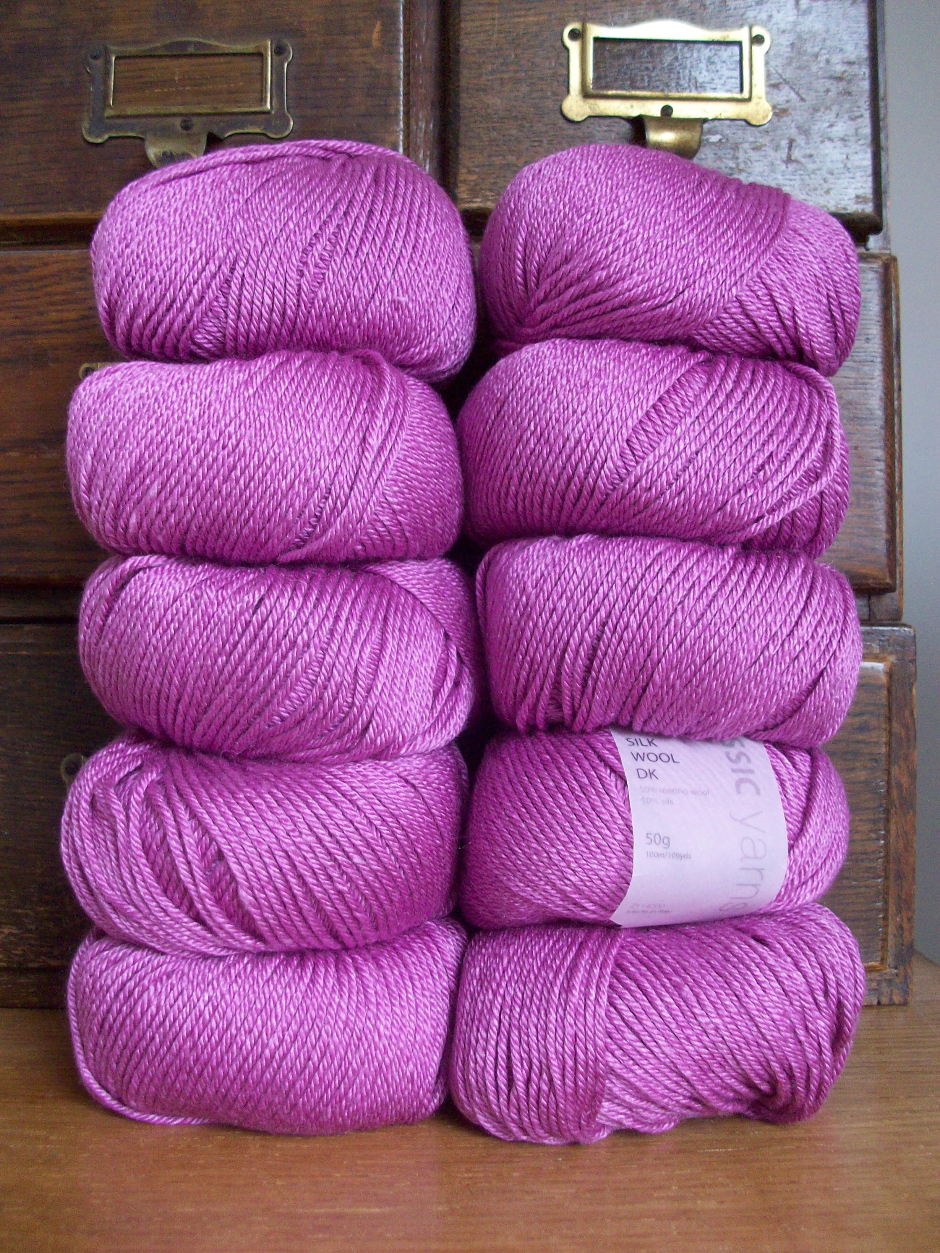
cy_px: 626
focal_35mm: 34
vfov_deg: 54.0
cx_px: 470
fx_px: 1231
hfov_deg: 41.8
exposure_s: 1/34.2
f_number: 2.8
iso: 160
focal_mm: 5.7
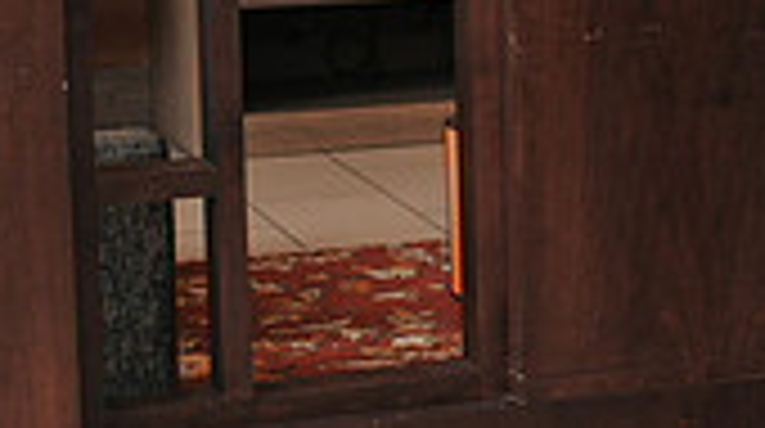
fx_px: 3220
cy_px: -11
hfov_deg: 12.4
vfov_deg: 7.6
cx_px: 1354
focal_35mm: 159
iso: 560
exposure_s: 1/200
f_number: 3.2
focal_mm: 35
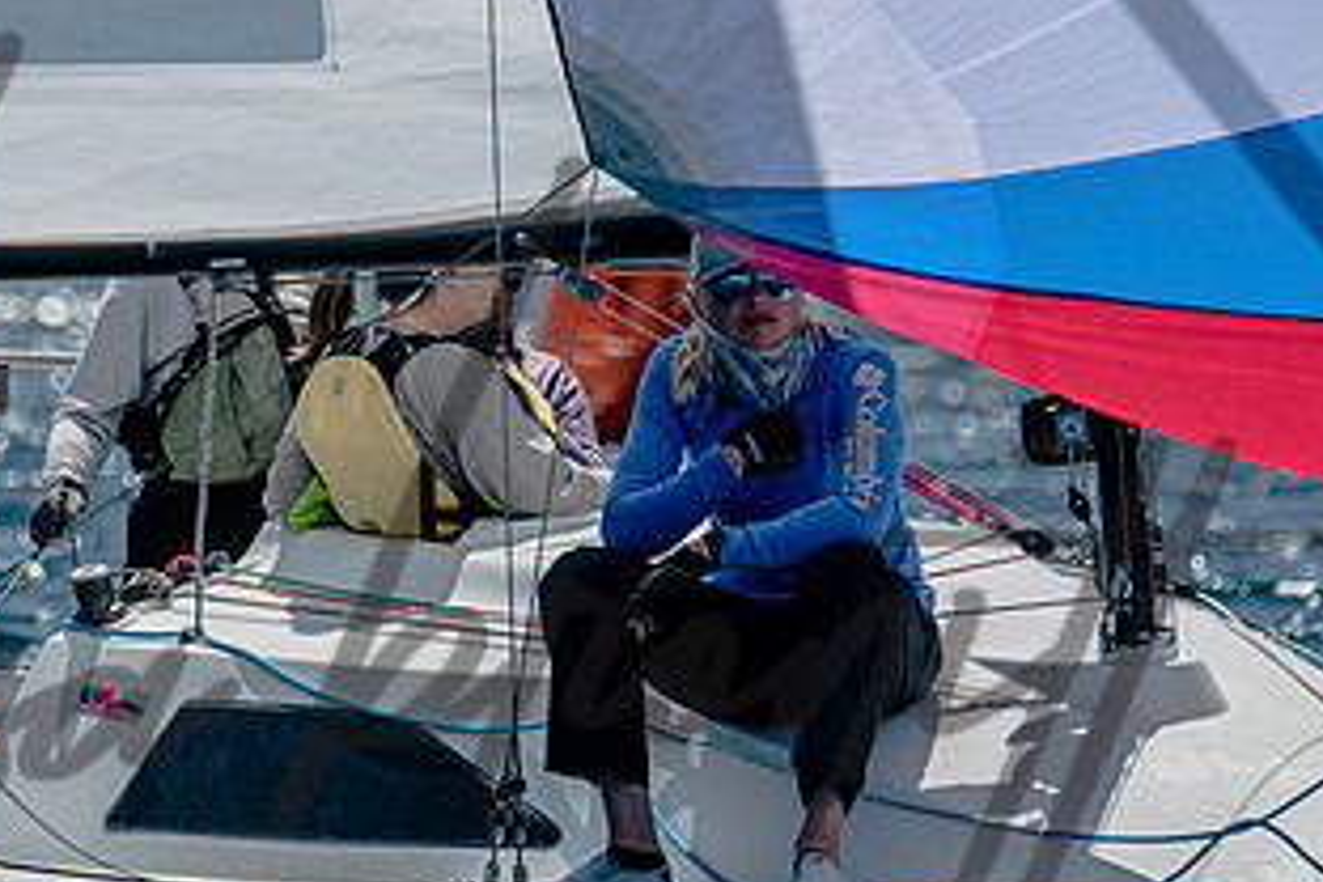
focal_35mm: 977
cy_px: 638
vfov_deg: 1.4
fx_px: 35902
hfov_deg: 2.1
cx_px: 628
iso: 200
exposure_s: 1/2000
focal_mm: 350
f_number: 5.6
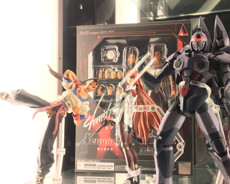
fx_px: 306
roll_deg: -0.3
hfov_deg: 41.0
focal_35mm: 45
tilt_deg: +5.0
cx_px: 139
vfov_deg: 33.4
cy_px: 100
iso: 64
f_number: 2.2
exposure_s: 1/30
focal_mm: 4.15
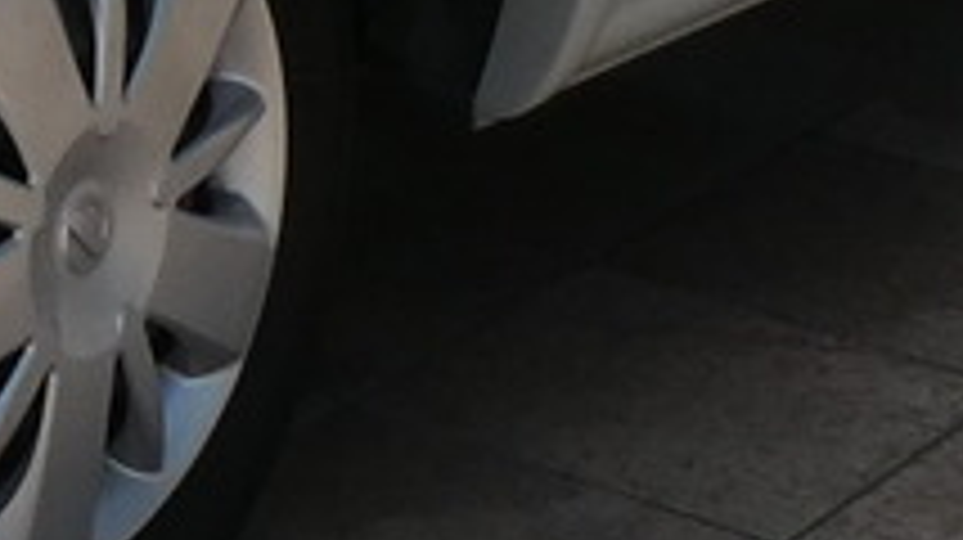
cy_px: -1485
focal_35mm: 228
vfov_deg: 4.9
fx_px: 5818
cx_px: -927
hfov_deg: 8.9
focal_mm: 5
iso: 80
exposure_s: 1/1000
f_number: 4
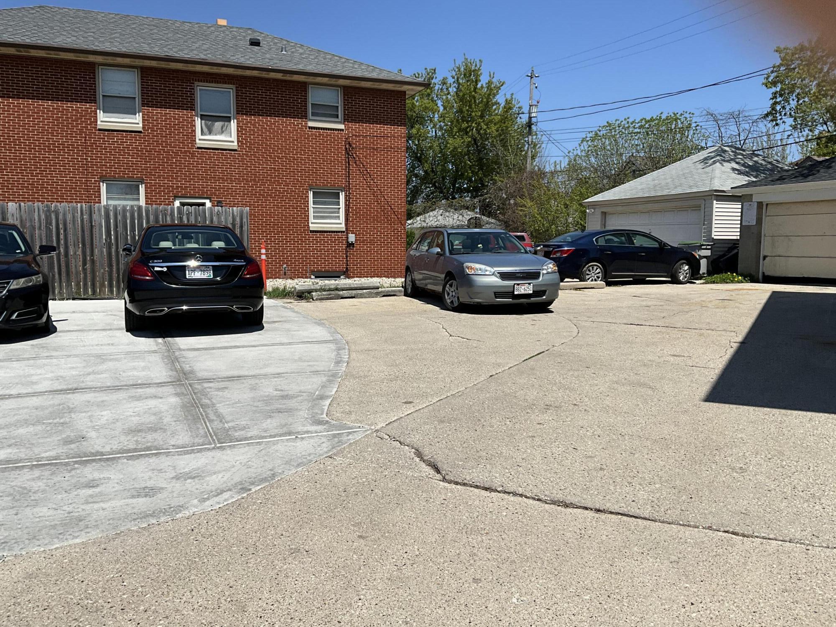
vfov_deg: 48.2
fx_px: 700
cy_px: 314
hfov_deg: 61.7
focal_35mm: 29
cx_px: 418
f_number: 1.8
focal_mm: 3
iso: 25
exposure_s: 1/3534
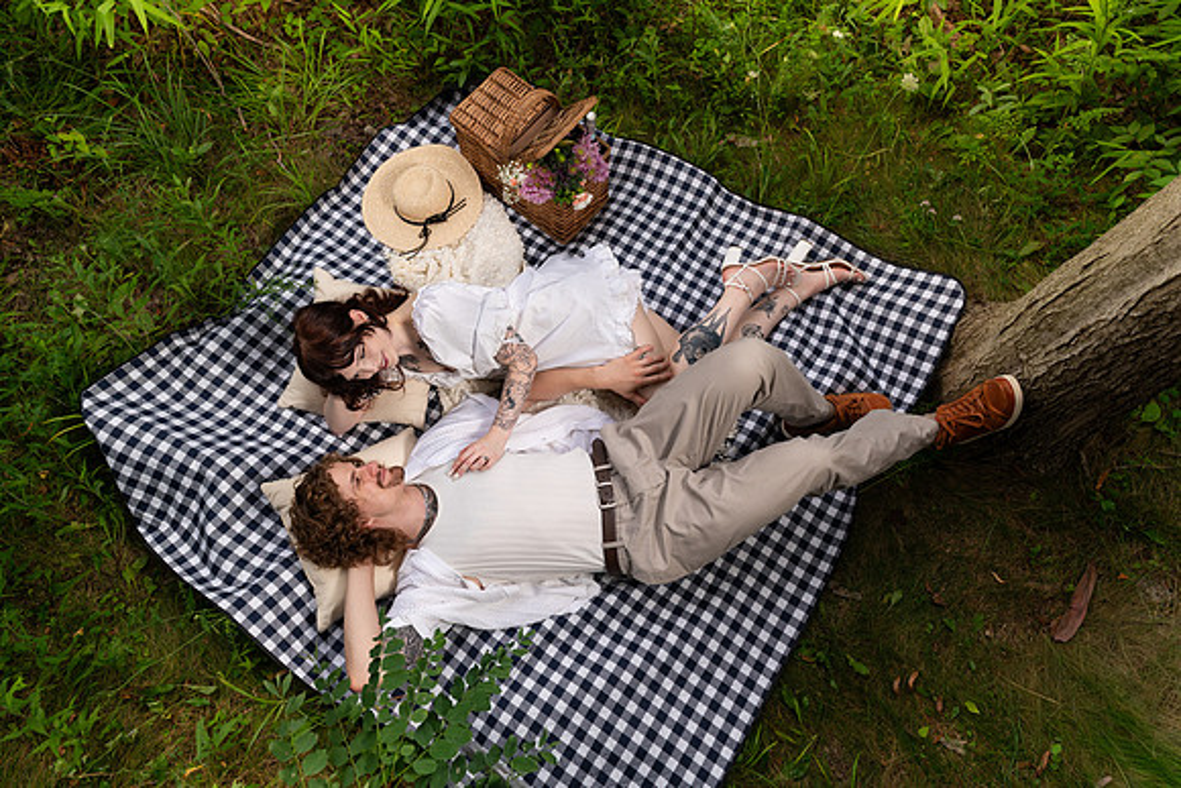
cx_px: 590
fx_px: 789
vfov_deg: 53.1
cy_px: 394
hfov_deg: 73.7
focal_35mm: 24
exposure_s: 1/200
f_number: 5.6
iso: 400
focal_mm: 24
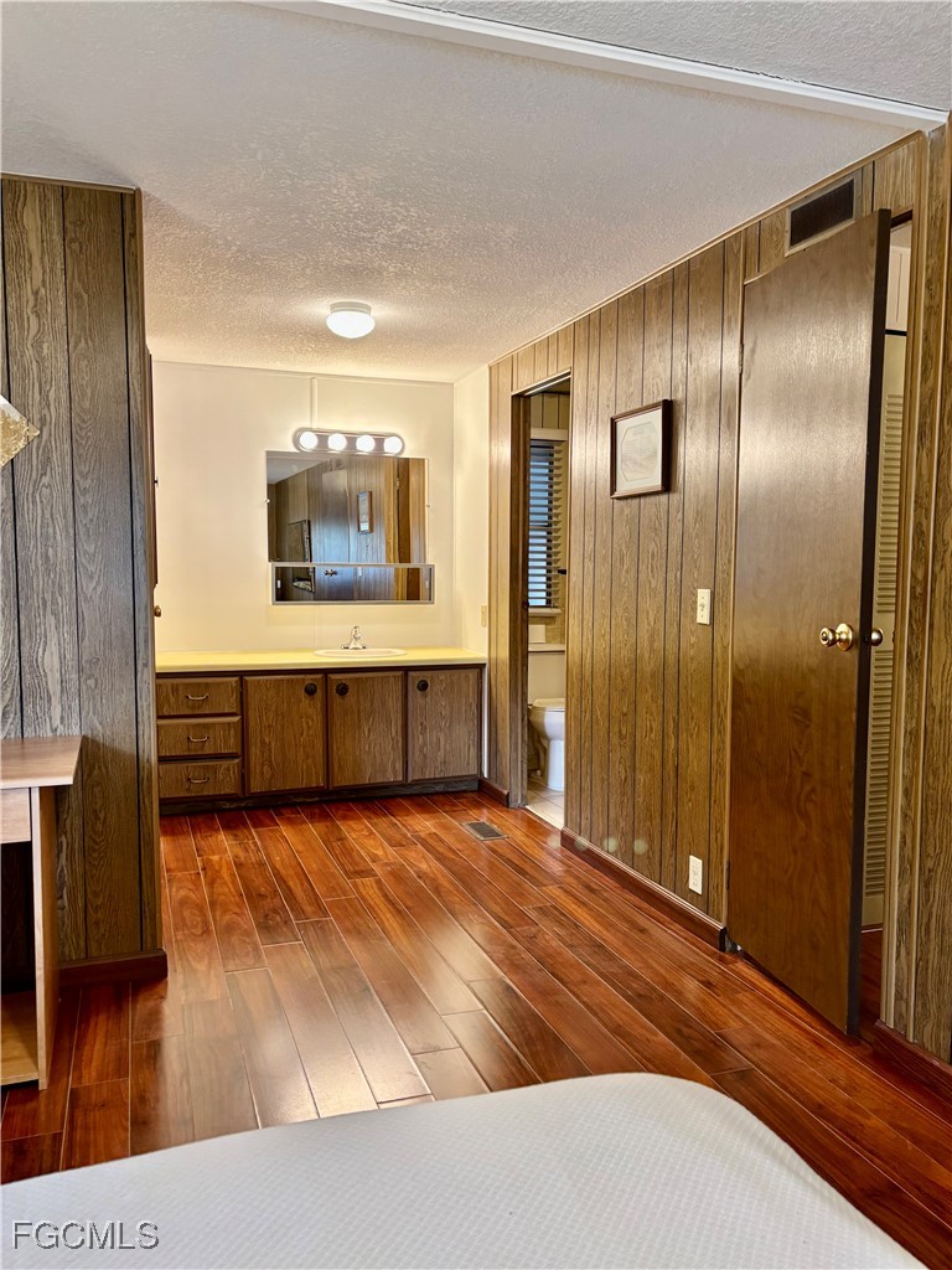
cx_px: 476
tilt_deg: -4.3
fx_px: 953
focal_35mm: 26
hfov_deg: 53.1
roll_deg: -2.0
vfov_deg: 67.3
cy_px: 635
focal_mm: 5.96
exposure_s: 1/60
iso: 125
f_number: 1.6
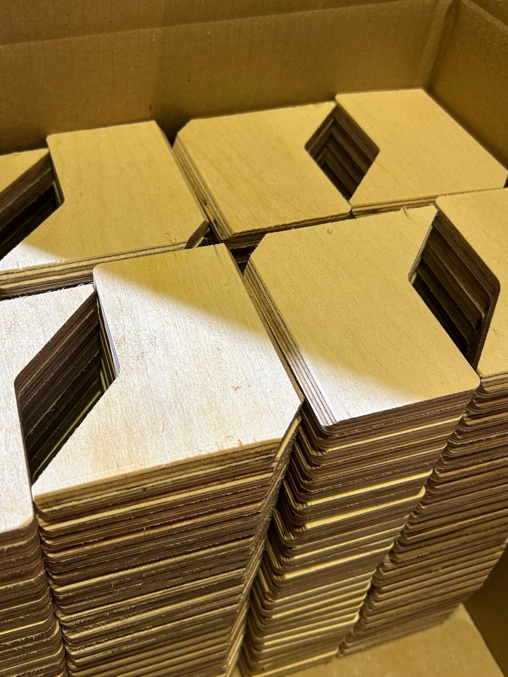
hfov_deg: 40.3
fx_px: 685
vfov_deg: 52.5
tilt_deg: -47.0
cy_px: 304
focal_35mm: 35
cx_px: 175
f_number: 1.5
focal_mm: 5.7
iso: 125
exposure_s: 1/50
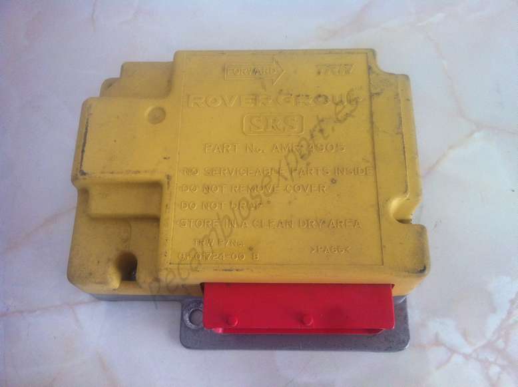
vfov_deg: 40.6
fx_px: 523
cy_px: 194
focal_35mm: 35
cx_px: 259
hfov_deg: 52.7
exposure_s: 1/60
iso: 100
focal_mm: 3.85
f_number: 2.8
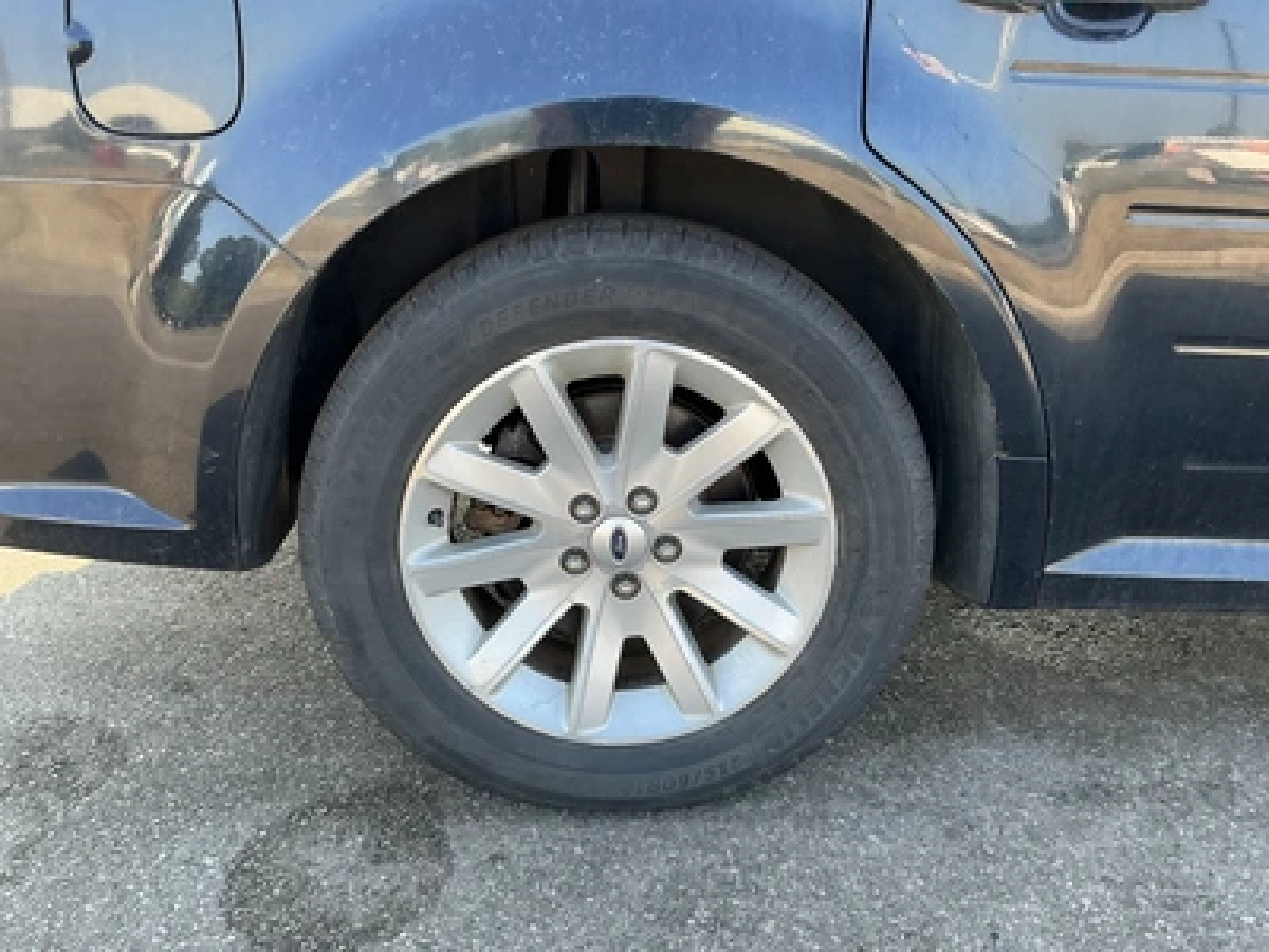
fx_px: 1026
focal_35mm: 28
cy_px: 476
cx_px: 634
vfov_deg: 49.7
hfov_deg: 63.4
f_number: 1.8
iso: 25
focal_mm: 3
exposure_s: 1/122
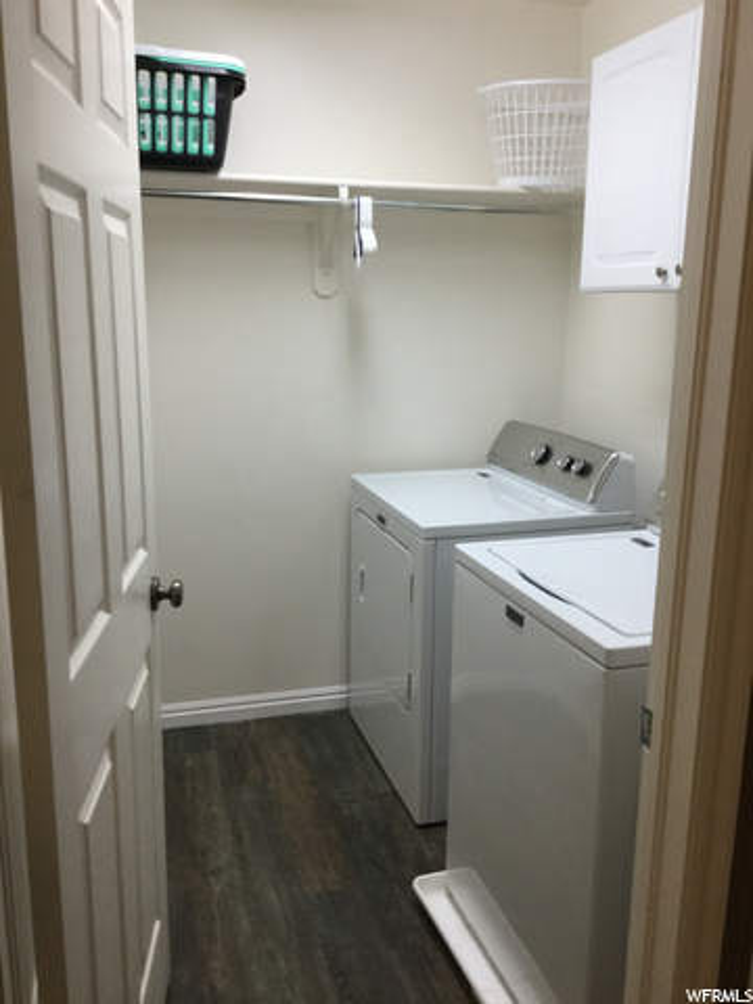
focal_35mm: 31
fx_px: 899
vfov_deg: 58.4
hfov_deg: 45.4
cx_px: 376
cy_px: 502
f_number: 2.4
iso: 32
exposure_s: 1/30
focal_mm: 3.3
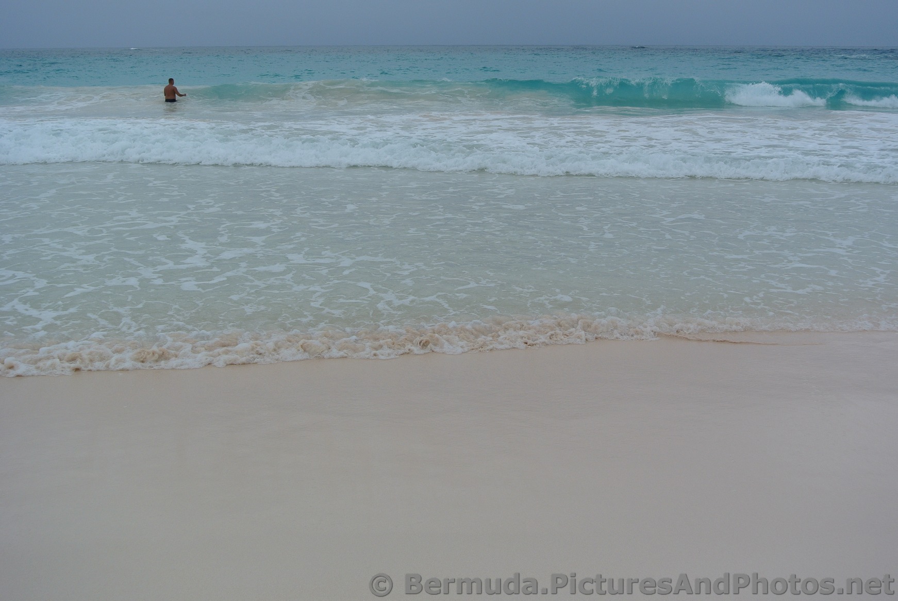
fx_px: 974
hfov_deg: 49.5
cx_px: 449
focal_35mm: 39
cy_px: 300
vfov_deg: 34.3
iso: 100
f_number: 4.5
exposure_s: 1/640
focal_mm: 14.5
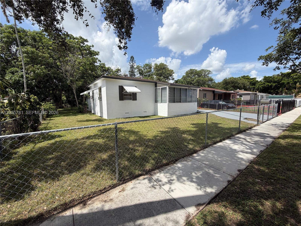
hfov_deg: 102.1
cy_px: 113
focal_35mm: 14
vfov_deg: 85.7
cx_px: 150
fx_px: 122
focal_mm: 2.22
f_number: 2.2
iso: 20
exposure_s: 1/809
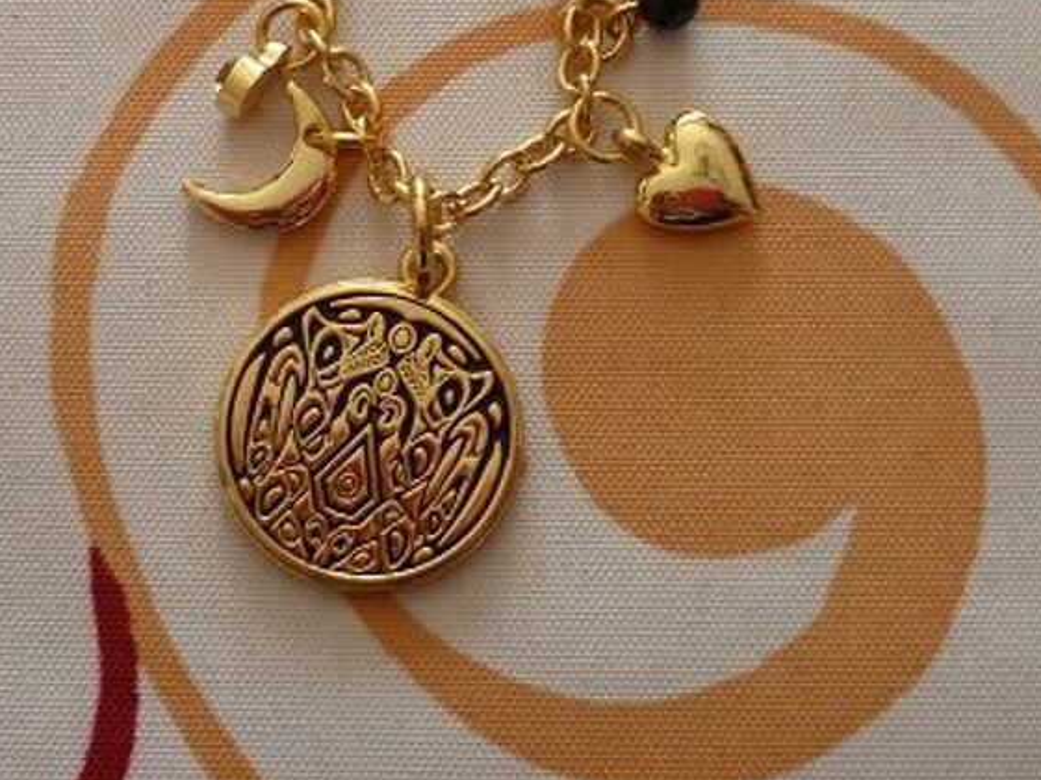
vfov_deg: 21.8
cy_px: 117
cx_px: 405
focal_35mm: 66
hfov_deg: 29.3
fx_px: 1984
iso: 80
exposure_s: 1/40
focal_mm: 6.6
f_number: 3.1
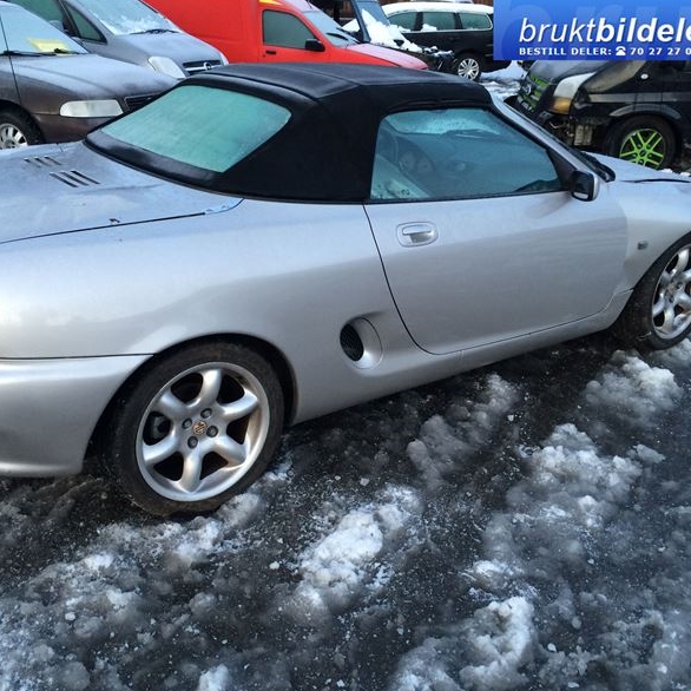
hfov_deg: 47.1
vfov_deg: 47.2
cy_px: 346
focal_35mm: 35
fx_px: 790
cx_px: 304
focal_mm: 4.15
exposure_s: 1/30
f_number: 2.2
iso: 40
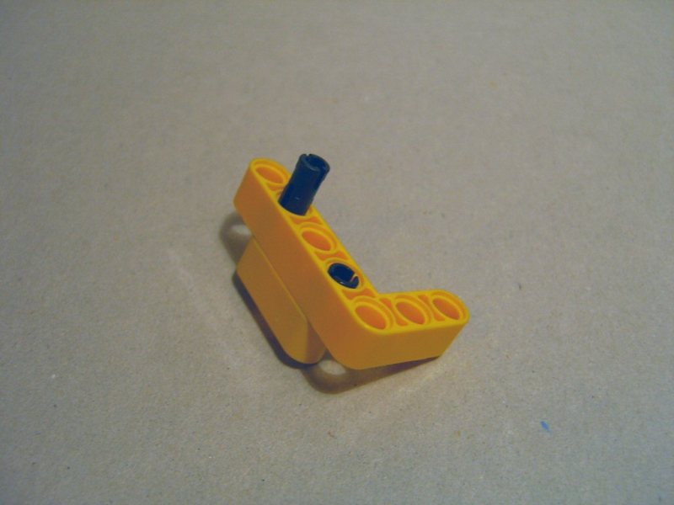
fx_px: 740
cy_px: 252
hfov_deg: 49.0
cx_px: 337
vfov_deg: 37.7
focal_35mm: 38
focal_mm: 7.9
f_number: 2.8
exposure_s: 1/25
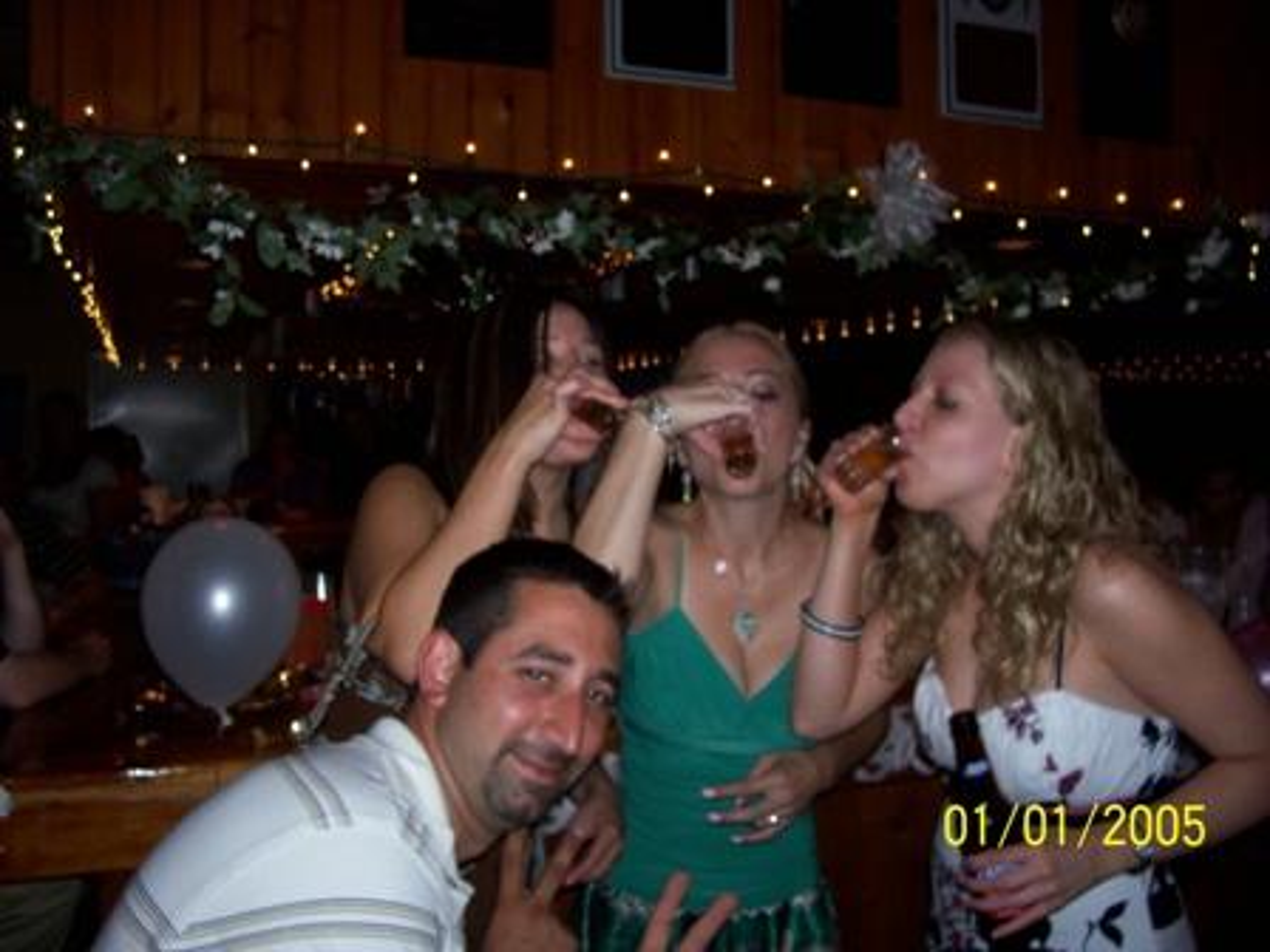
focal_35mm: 34
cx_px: 635
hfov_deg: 54.0
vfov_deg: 41.8
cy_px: 476
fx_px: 1247
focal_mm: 5.6
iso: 80
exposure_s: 1/64
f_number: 2.7
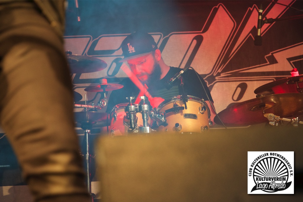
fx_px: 1061
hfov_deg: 16.3
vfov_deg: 10.9
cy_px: 101
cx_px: 152
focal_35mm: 126
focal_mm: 126
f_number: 5.6
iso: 6400
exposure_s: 1/200
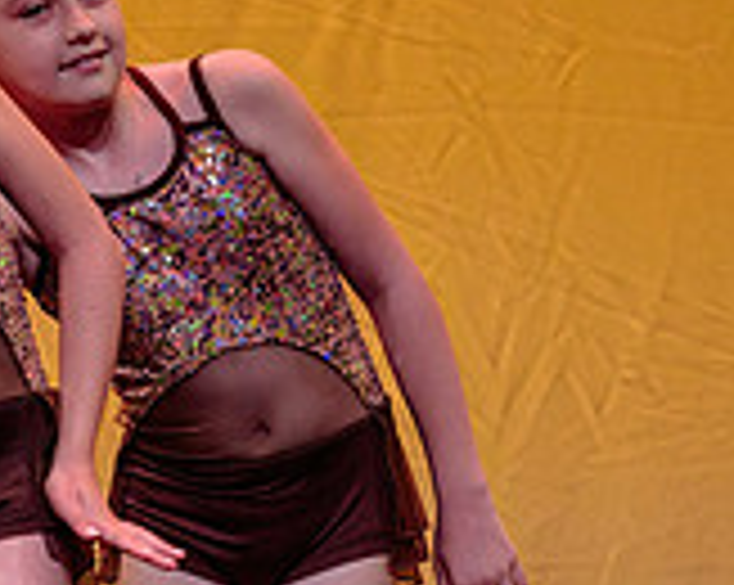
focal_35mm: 1003
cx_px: -189
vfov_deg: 1.5
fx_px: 21763
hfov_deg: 1.9
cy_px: 563
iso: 1250
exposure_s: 1/500
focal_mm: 200
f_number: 2.8
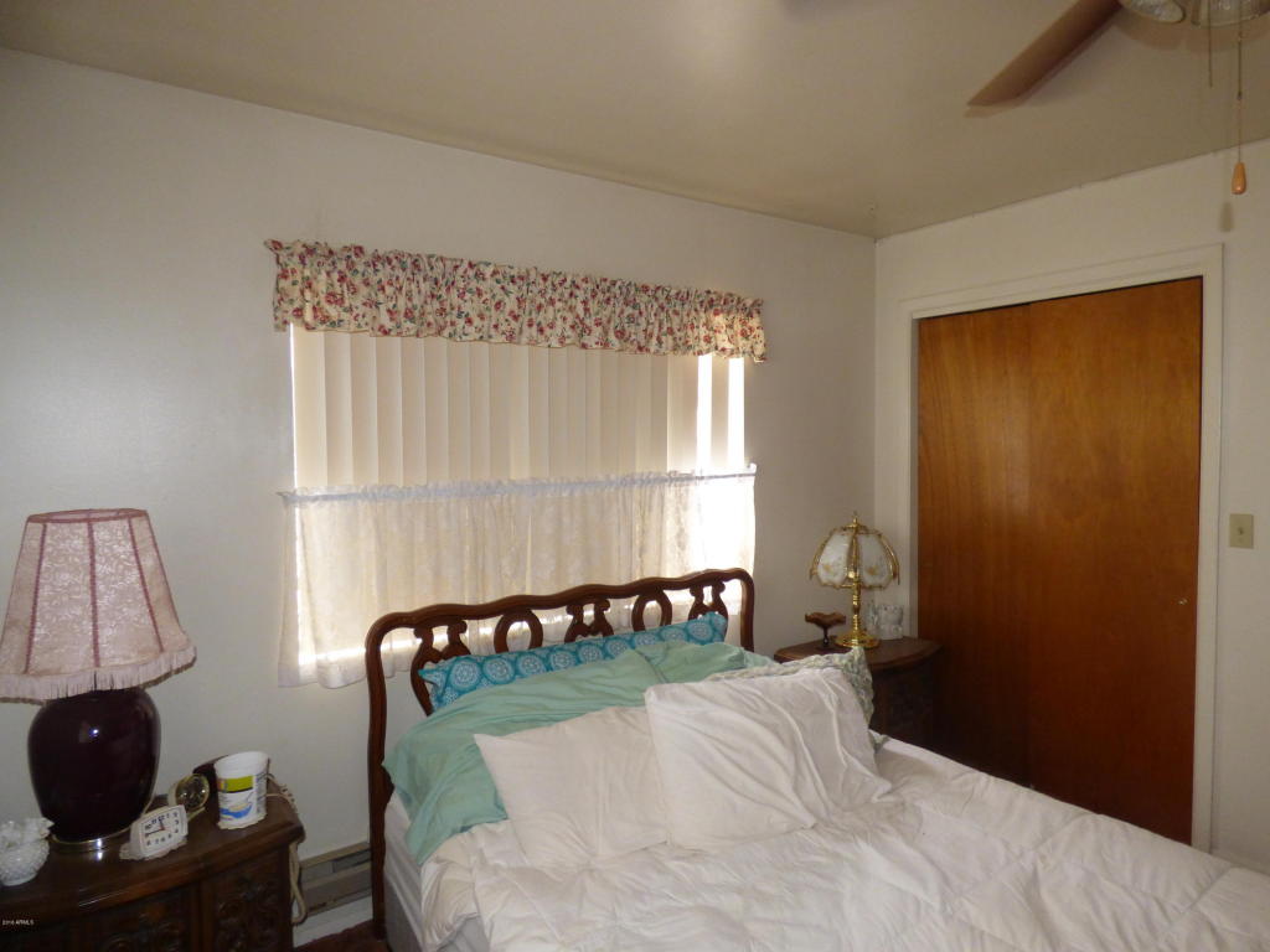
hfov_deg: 81.7
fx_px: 734
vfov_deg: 66.0
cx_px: 635
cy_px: 476
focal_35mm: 20
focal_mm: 3.58
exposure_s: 1/60
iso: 400
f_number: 2.8
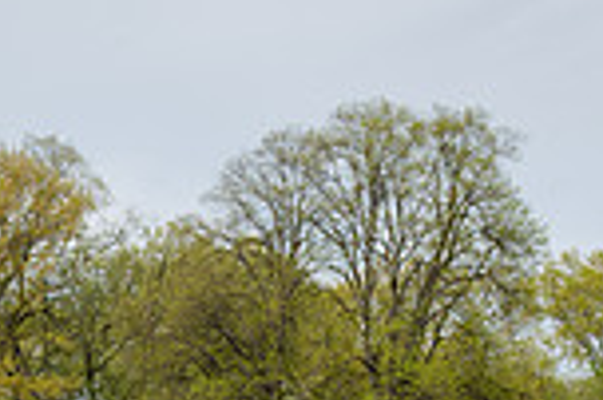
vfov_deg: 11.4
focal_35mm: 112
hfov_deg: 17.5
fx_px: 1874
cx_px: -95
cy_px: 695
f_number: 4
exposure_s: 1/800
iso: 100
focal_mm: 27
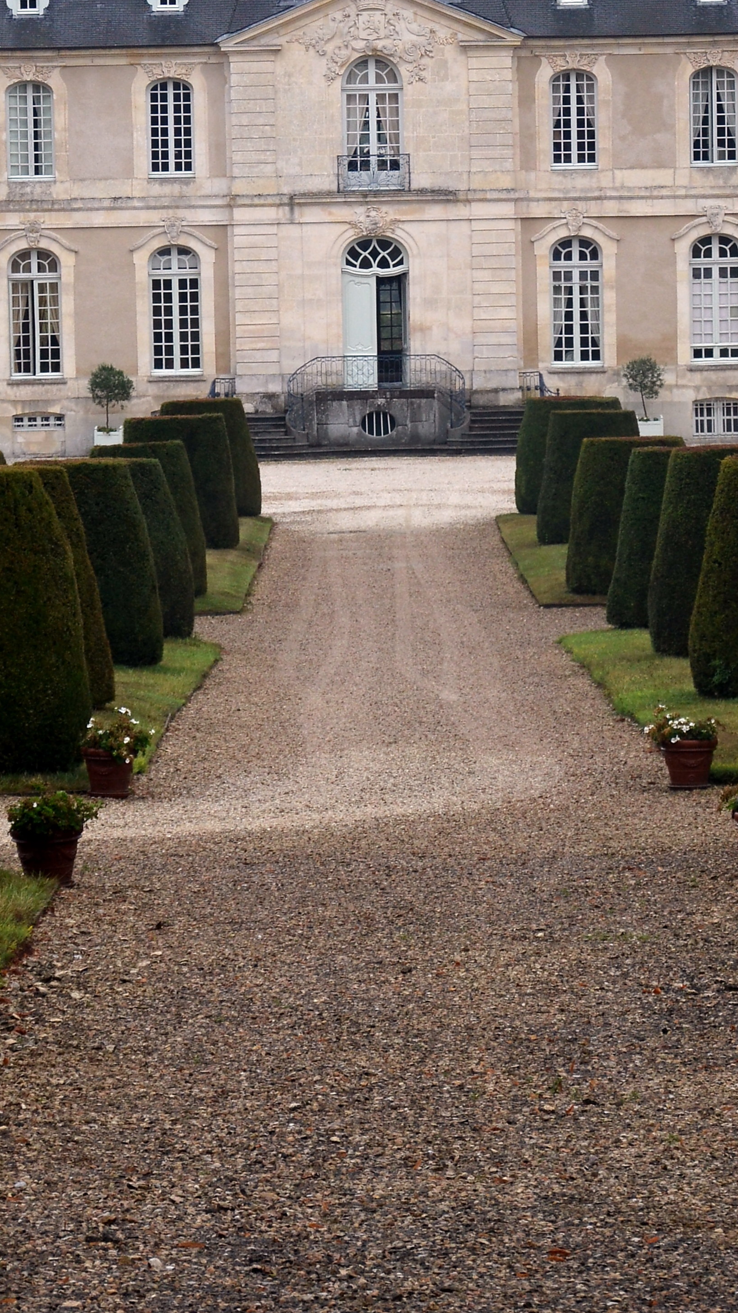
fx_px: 6506
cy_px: 306
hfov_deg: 6.5
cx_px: 361
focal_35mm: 187
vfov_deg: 11.5
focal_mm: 70
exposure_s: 1/500
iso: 400
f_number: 5.6
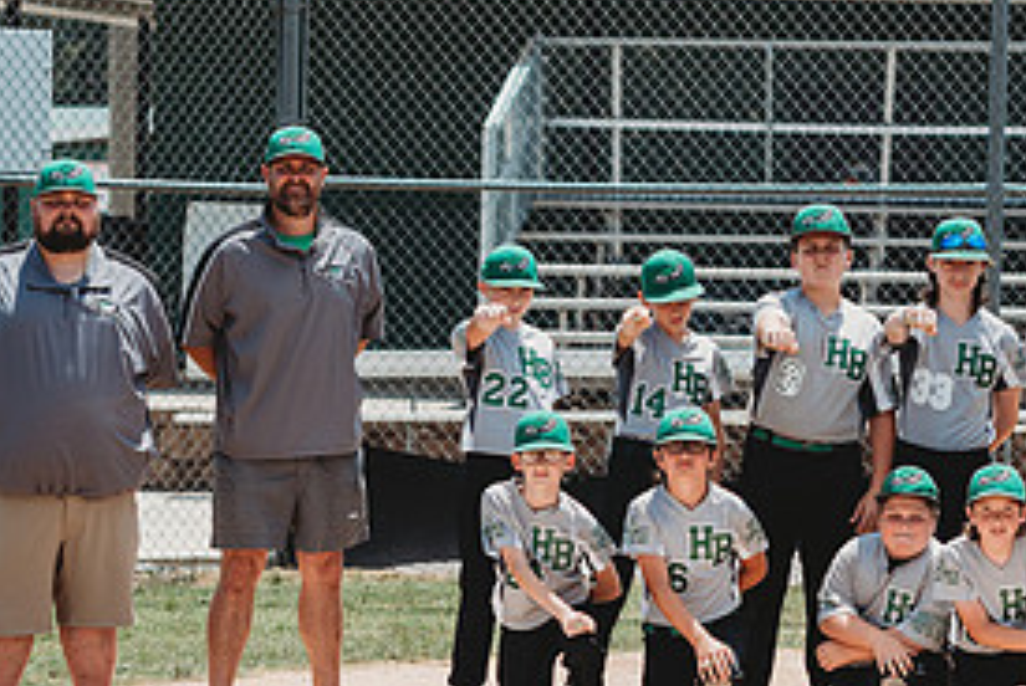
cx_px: 959
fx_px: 5107
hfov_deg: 11.4
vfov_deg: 7.7
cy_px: 367
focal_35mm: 179
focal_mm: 85
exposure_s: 1/3200
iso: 100
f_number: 2.8
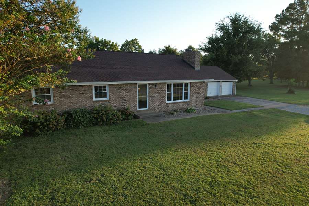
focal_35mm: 22
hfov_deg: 78.6
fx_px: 189
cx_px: 154
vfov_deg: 57.2
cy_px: 103
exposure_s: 1/500
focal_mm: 8.38
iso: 100
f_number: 2.8
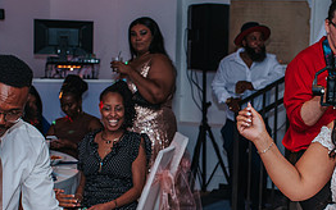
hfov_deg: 24.2
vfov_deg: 15.3
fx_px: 779
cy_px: 176
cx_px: 233
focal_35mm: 85
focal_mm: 35
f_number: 3.5
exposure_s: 1/200
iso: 640
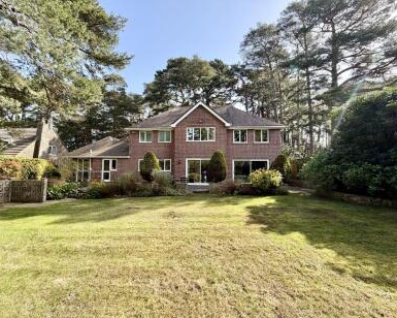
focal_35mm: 15
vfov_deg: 84.0
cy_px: 163
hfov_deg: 96.7
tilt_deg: +3.6
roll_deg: -0.7
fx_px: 176
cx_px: 188
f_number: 2.2
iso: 64
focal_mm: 2.22
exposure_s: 1/502
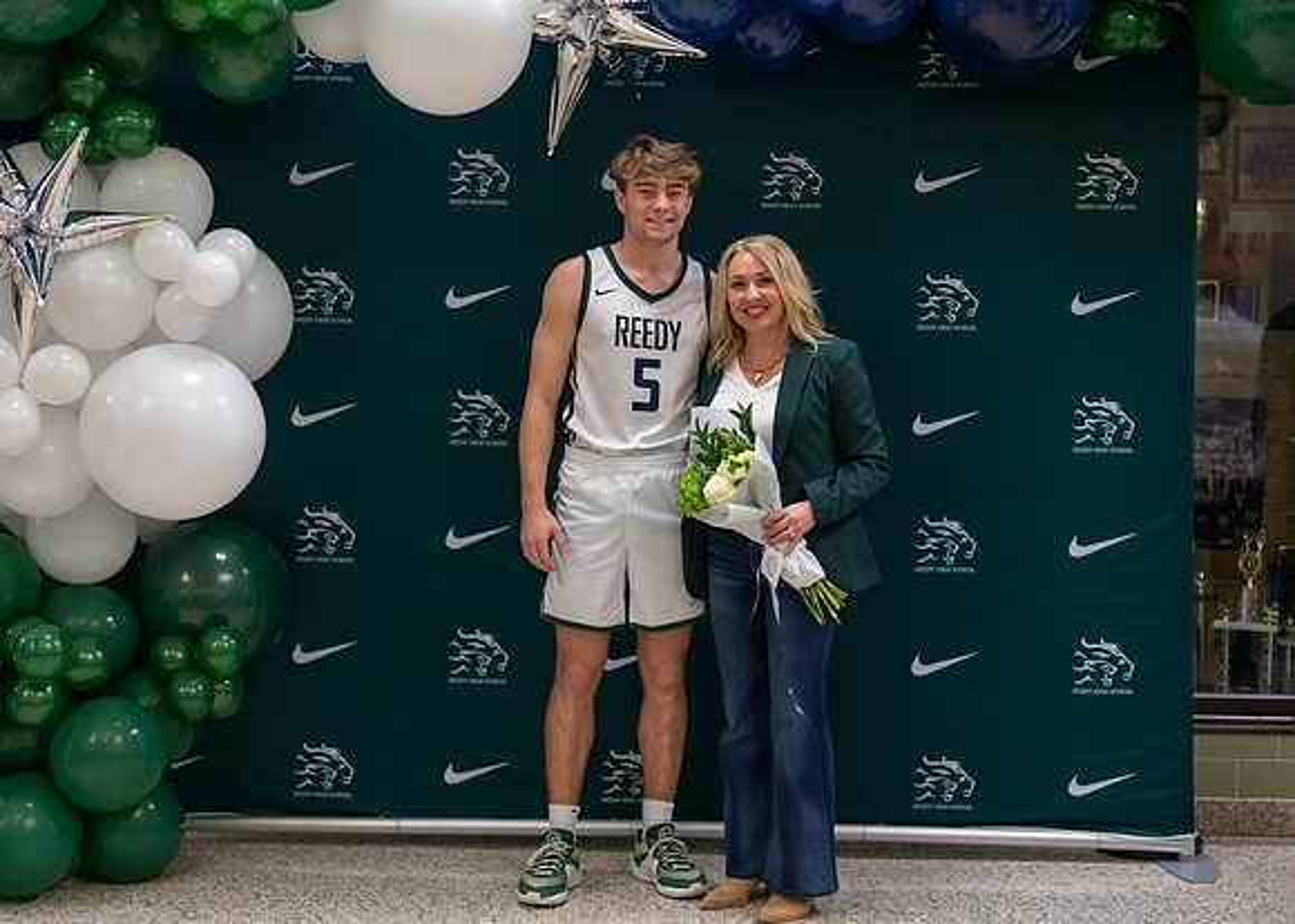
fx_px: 1926
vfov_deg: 27.0
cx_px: 648
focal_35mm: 52
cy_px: 462
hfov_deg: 37.2
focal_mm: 50
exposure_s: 1/320
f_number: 1.2
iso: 640
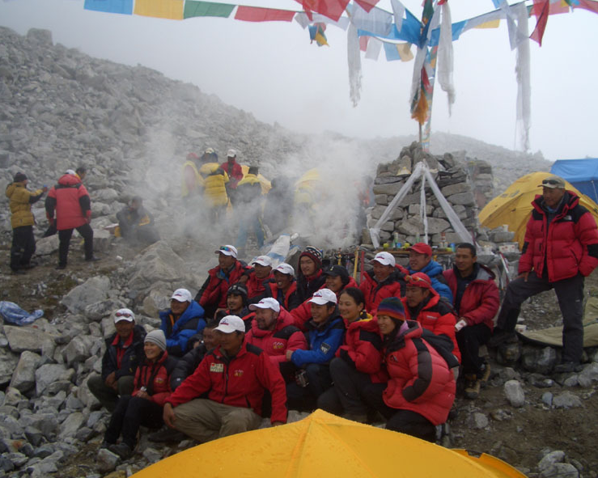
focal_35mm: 37
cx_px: 303
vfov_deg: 40.1
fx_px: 655
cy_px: 242
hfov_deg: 49.1
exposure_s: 1/800
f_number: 4.3
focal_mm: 5.8
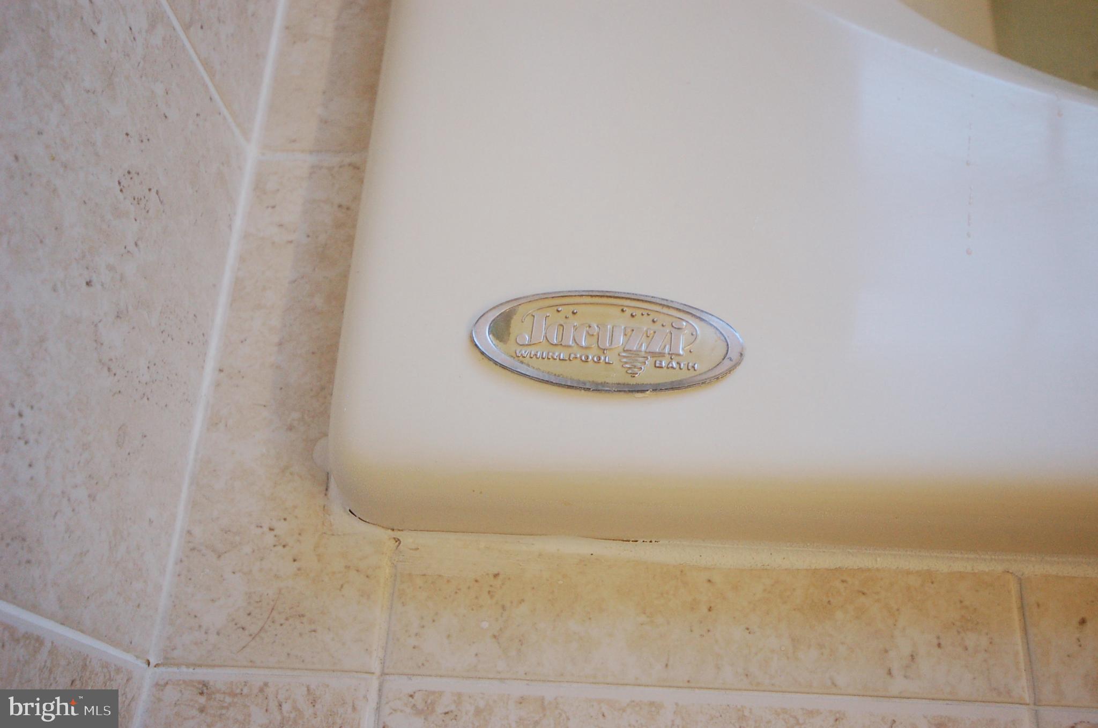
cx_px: 549
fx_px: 1096
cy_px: 364
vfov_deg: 36.7
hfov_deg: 53.2
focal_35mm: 36
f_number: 5
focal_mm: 24
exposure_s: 1/200
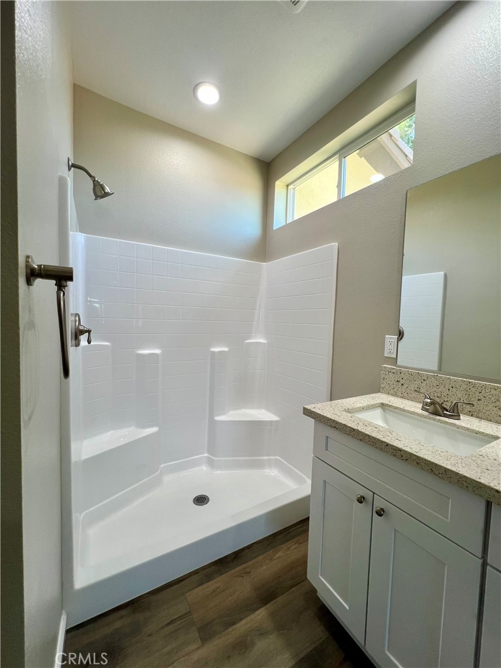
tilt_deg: -1.9
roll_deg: -1.7
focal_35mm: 13
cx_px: 250
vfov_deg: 106.2
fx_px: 251
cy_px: 334
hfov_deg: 89.9
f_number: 1.8
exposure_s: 1/120
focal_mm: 1.57
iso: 64
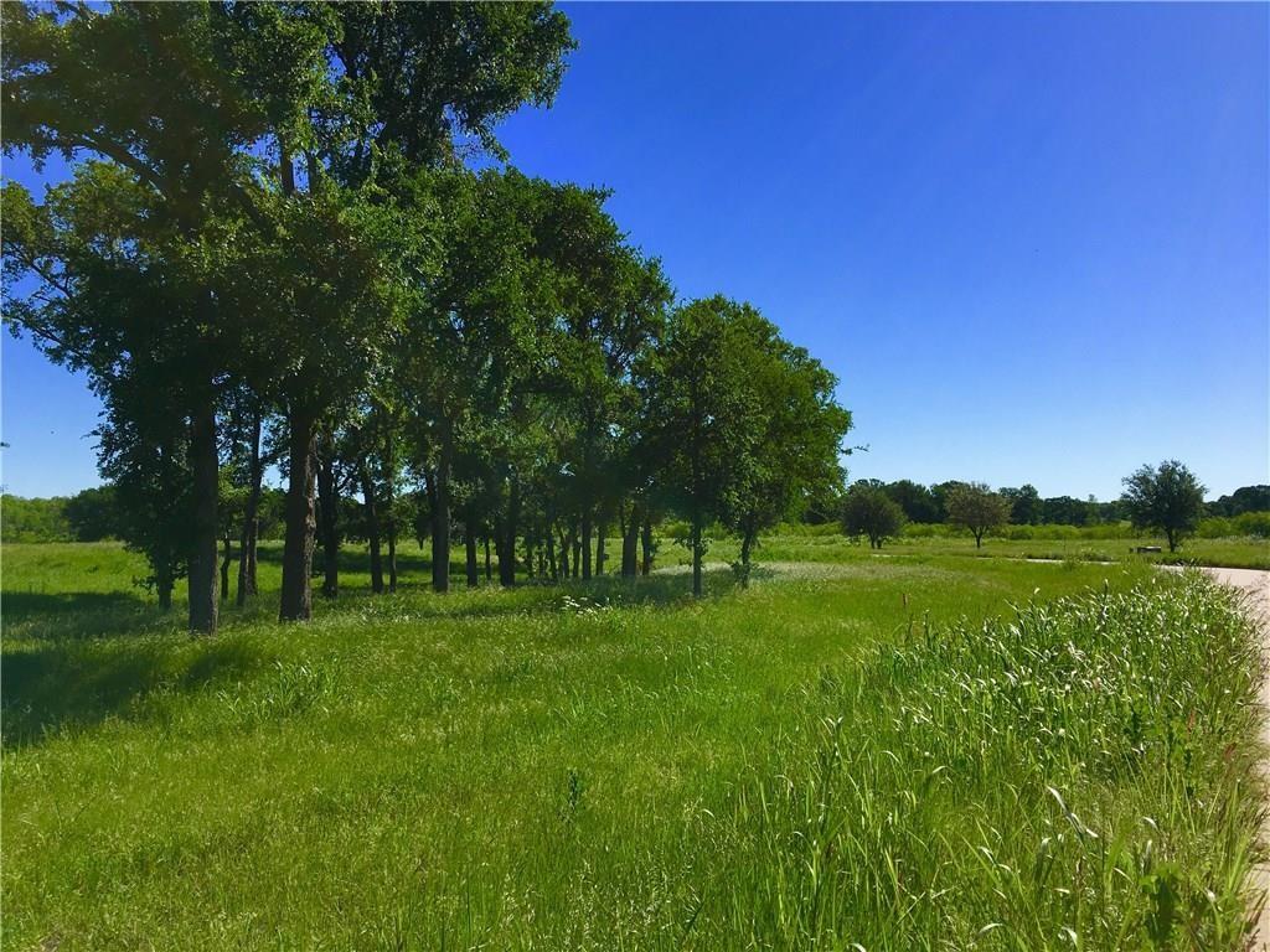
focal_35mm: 29
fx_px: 1064
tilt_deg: +5.5
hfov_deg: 61.7
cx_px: 635
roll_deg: +0.3
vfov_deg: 48.2
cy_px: 476
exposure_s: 1/2198
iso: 25
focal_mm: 4.15
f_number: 2.2
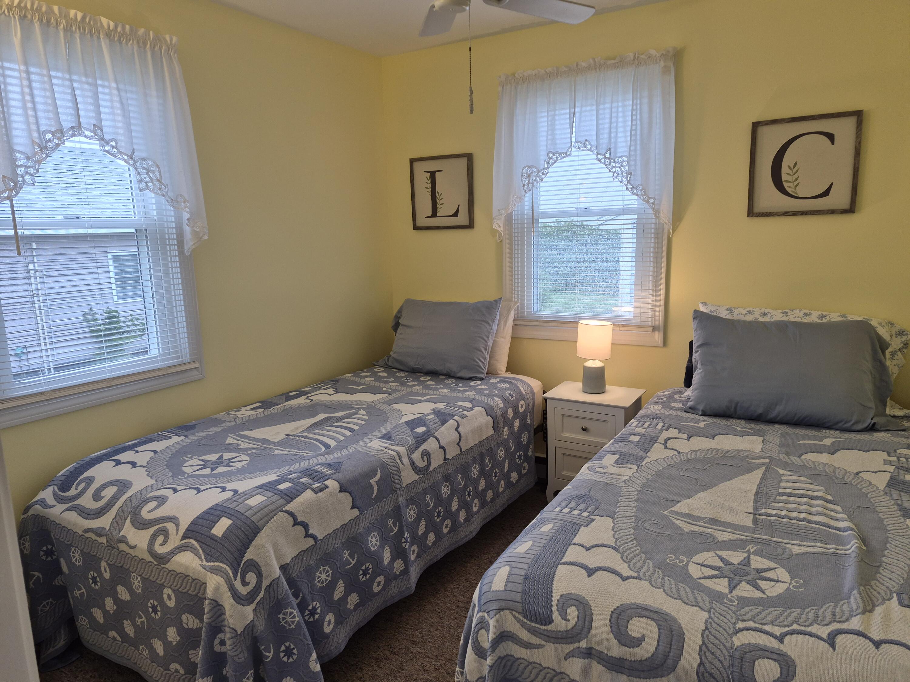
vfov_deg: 58.9
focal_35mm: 23
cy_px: 341
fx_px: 605
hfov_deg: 73.9
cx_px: 455
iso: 80
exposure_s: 1/120
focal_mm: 5.4
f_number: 1.8
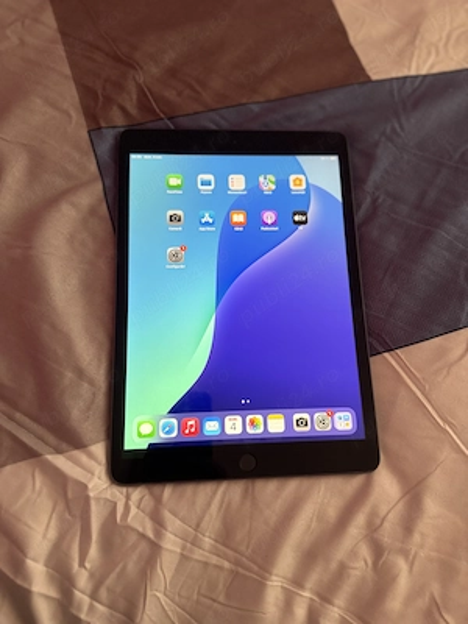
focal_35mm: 24
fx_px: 433
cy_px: 312
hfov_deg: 56.8
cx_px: 234
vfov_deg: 71.6
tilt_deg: -72.6
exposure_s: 1/60
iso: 400
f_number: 1.78
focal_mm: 6.76
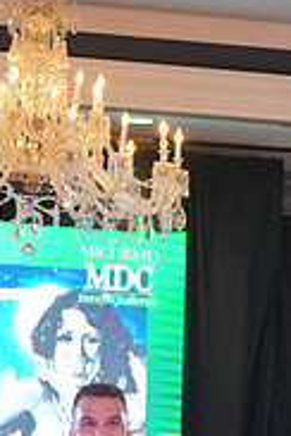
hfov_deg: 5.7
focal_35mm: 241
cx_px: 290
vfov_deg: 8.3
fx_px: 2922
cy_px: 674
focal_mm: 76
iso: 8000
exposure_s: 1/500
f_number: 3.5
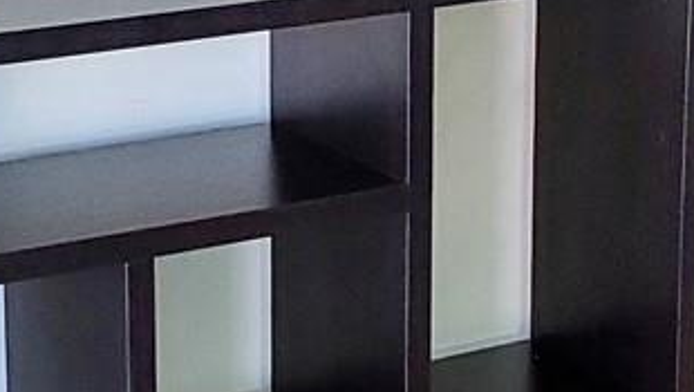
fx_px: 2689
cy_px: 141
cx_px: 470
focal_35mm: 146
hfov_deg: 14.7
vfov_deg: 8.3
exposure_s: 1/39
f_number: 2.4
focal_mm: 4.3
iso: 500
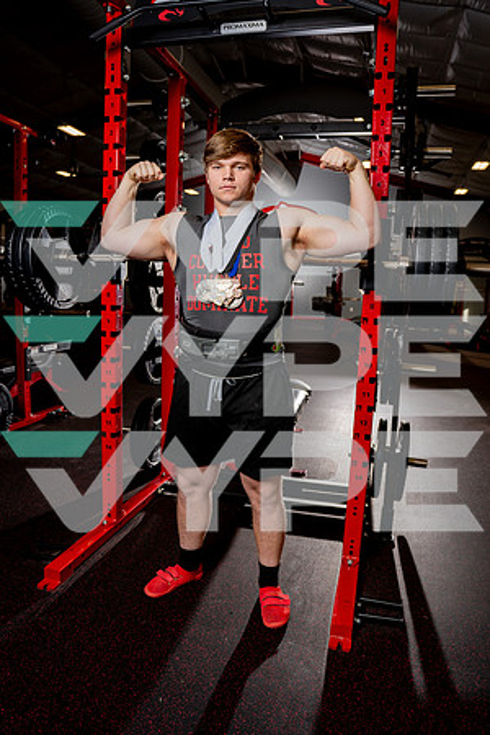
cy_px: 368
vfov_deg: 69.4
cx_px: 245
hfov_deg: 49.6
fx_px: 531
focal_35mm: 26
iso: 100
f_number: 4
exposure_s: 1/250
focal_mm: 26
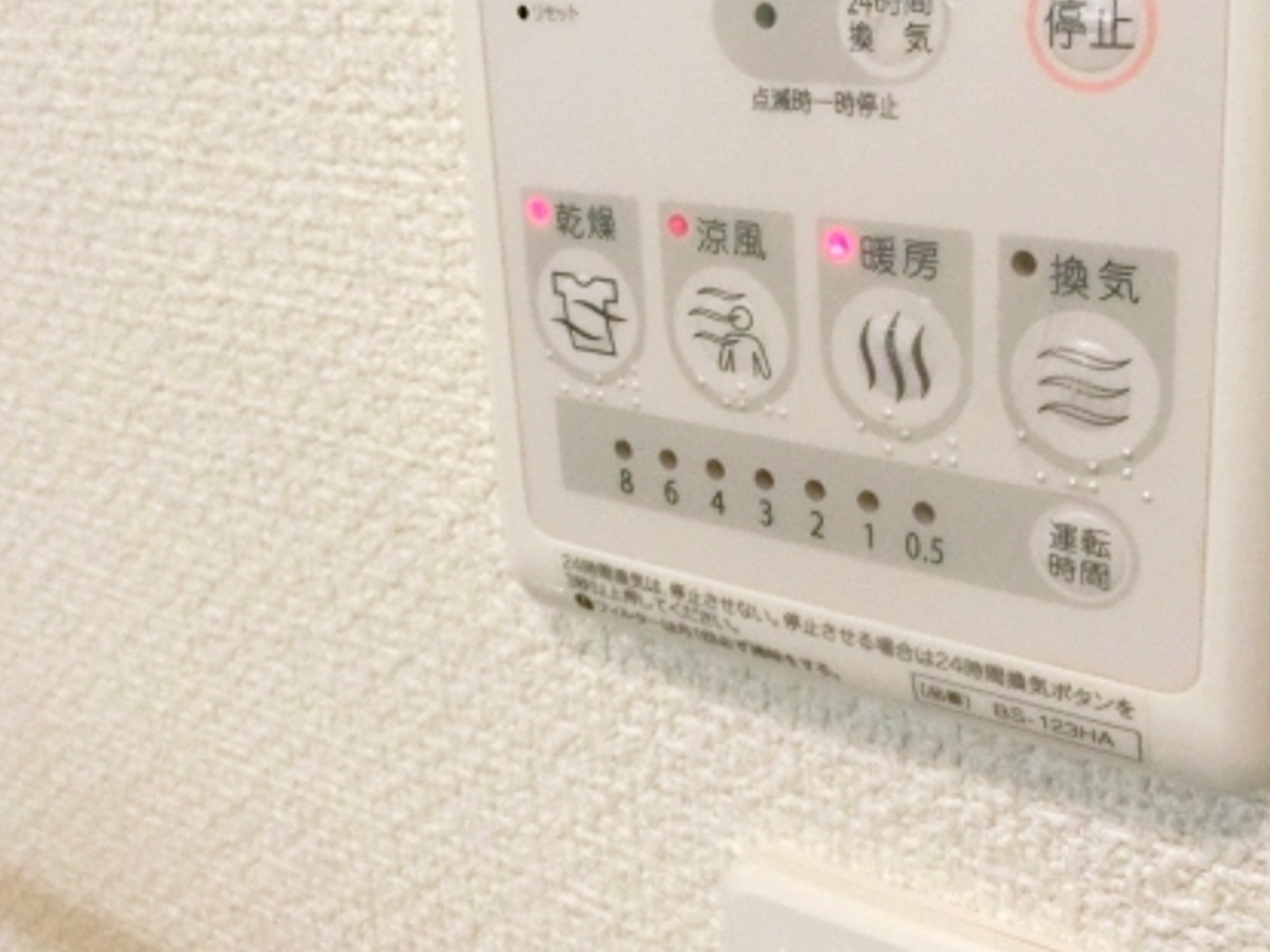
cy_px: 266
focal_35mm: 37
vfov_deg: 37.9
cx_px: 869
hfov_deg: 49.1
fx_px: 1357
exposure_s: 1/250
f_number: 3
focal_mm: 4.24
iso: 800
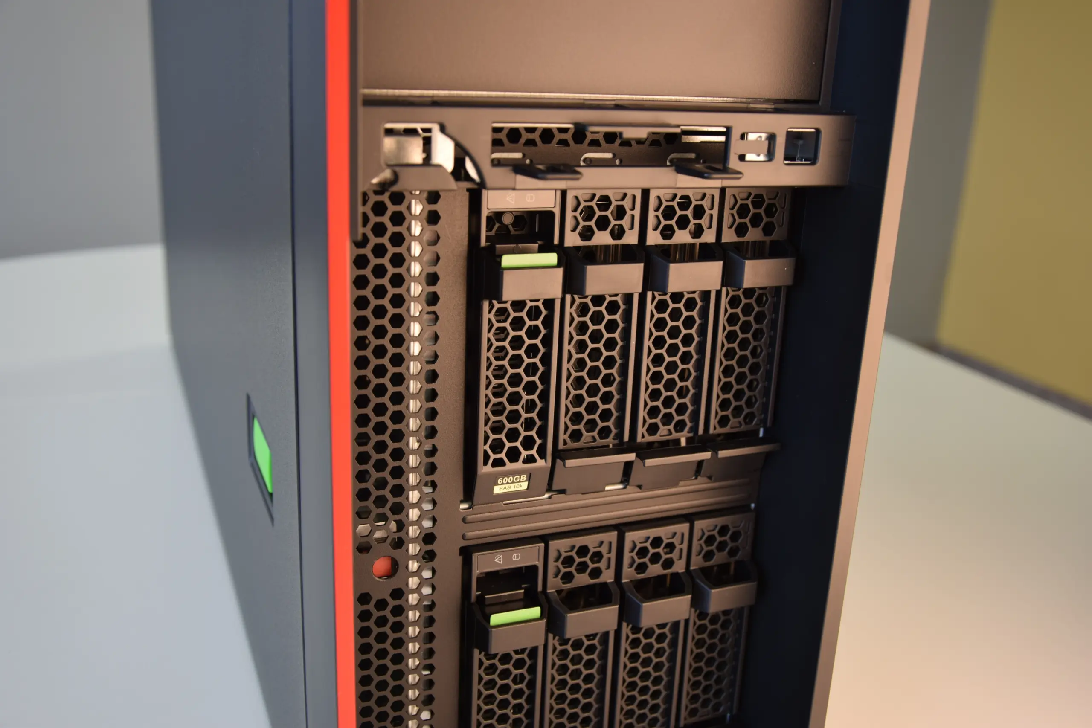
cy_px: 364
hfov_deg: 51.3
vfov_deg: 35.5
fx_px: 1137
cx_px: 546
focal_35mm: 38
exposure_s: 1/20
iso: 100
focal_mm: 25
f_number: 5
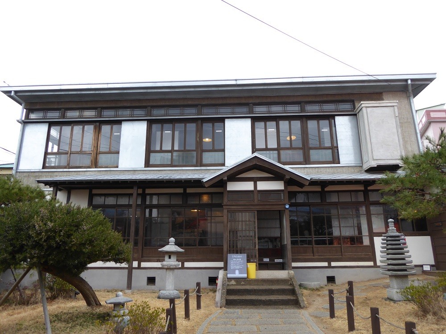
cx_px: 223
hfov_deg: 69.4
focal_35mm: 25
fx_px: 322
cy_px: 167
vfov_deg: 54.9
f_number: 3.3
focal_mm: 4.3
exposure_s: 1/80
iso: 100
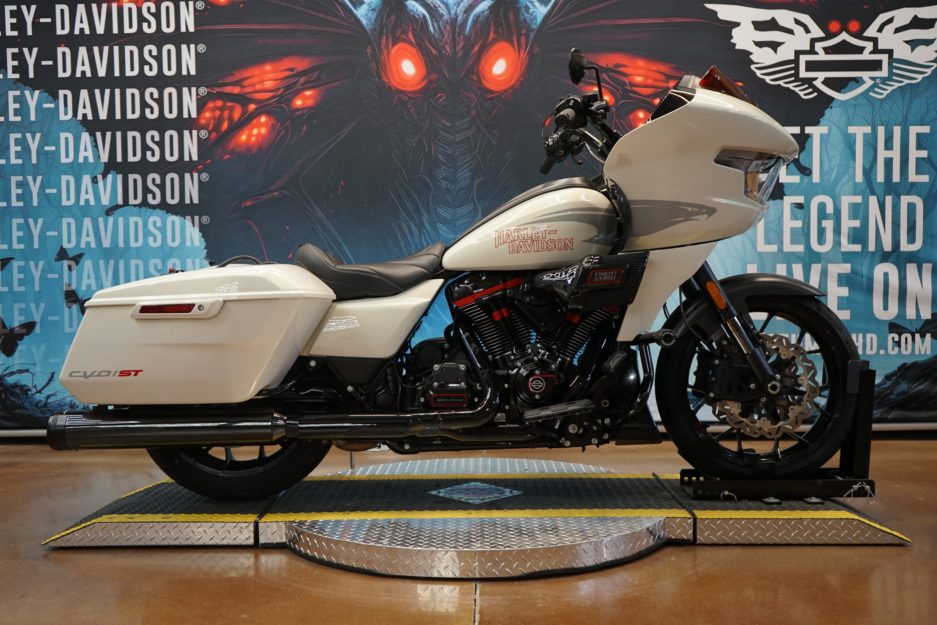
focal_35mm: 33
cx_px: 468
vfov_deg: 40.0
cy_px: 312
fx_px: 859
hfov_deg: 57.2
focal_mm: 33
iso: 1000
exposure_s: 1/160
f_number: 4
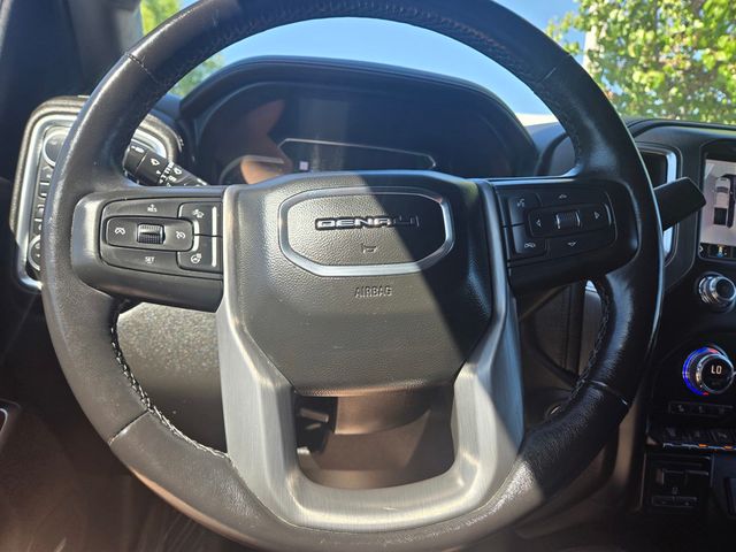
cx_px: 368
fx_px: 489
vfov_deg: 58.9
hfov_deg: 73.9
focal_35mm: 23
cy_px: 276
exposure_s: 1/351
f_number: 1.8
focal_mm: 5.4
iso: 25
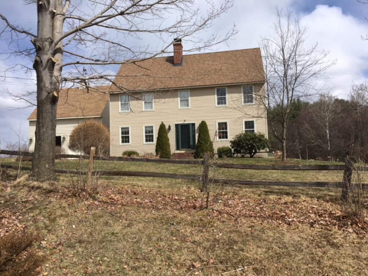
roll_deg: +2.2
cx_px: 184
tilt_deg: +4.2
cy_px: 138
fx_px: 308
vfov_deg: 48.2
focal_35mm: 29
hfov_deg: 61.7
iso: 25
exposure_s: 1/2331
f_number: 2.2
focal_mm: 4.15
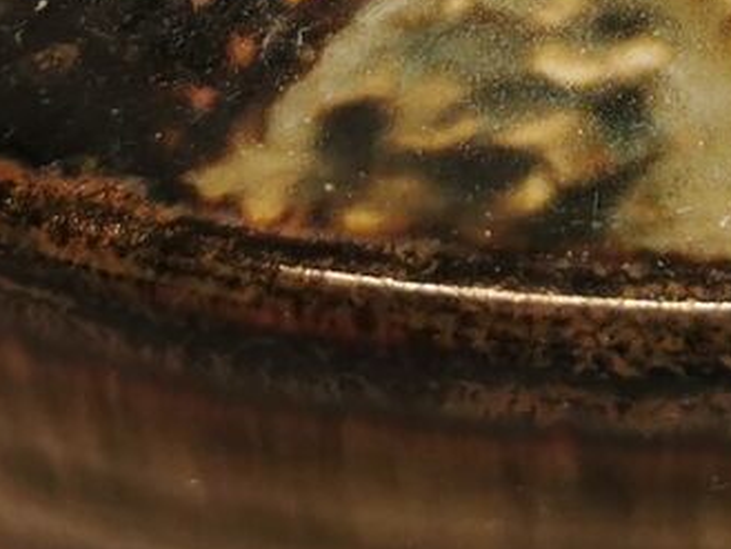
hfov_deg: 12.0
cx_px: 600
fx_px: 3465
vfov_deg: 8.9
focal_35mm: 164
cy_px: -216
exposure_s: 1/100
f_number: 1.6
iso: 64
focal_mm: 5.56
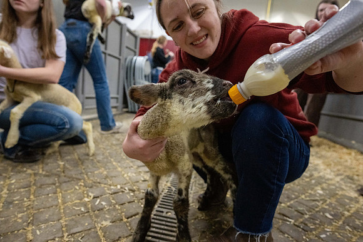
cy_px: 121
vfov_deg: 62.0
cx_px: 182
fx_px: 202
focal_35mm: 20
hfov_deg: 84.0
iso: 8000
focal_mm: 20
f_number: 4
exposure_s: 1/500
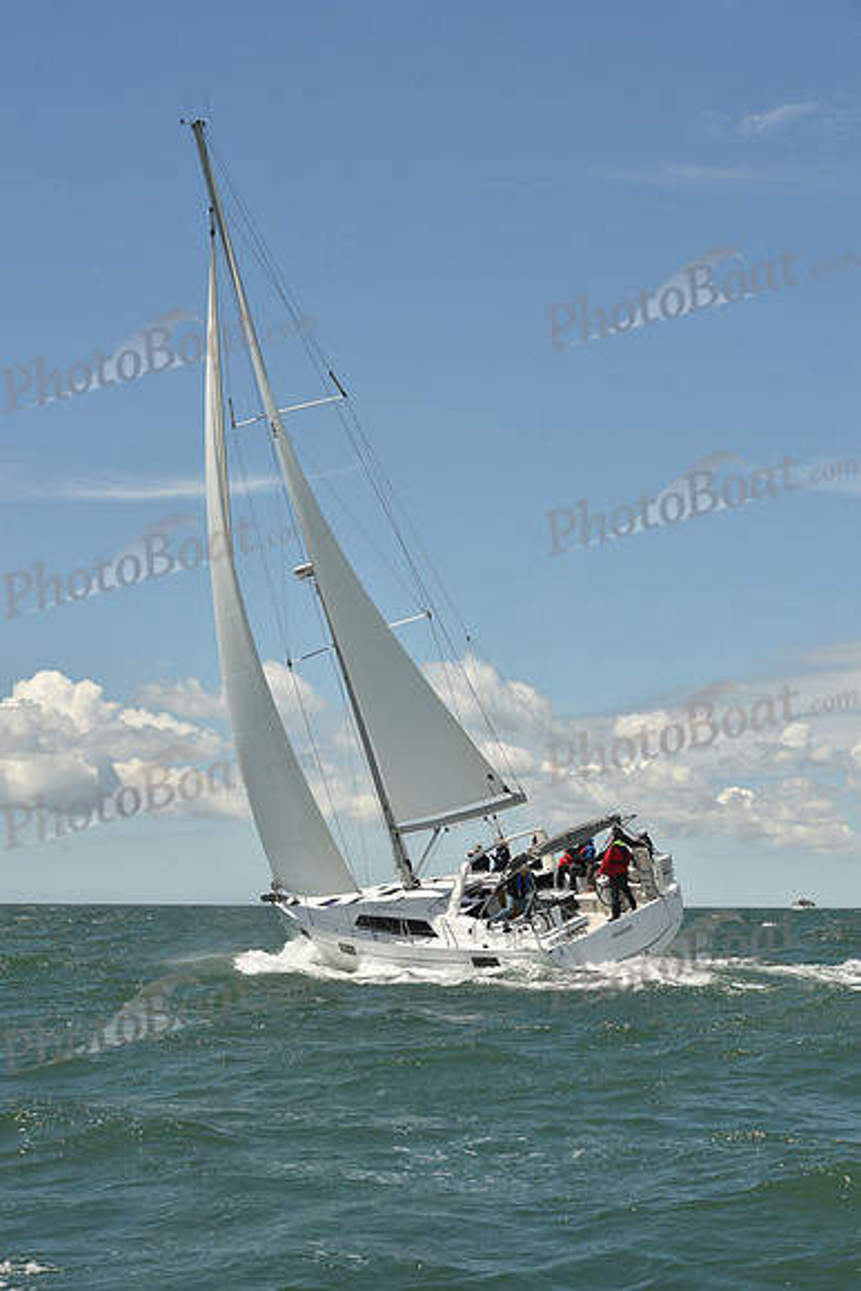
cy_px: 646
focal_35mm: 70
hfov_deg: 19.5
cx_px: 430
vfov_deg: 28.8
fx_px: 2510
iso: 320
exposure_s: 1/800
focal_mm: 70
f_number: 13
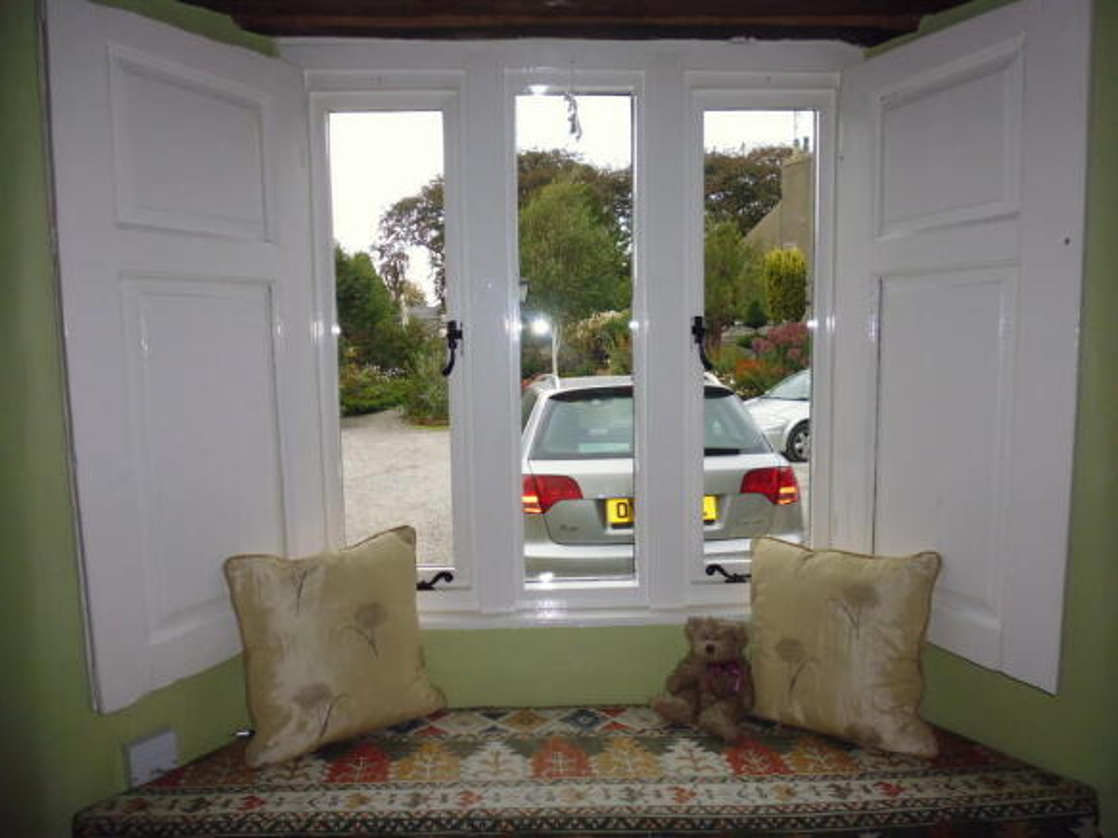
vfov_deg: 56.8
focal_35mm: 24
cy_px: 419
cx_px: 559
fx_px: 775
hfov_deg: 71.6
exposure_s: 1/60
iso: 160
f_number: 2.8
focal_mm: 4.3
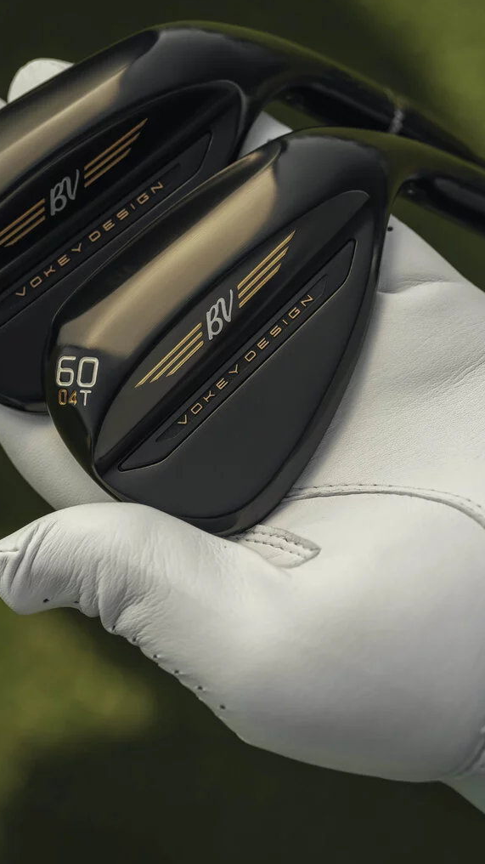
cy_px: 329
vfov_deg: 16.2
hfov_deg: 9.2
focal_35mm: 132
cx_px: 236
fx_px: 3020
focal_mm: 100
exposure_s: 1/500
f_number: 5.6
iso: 250
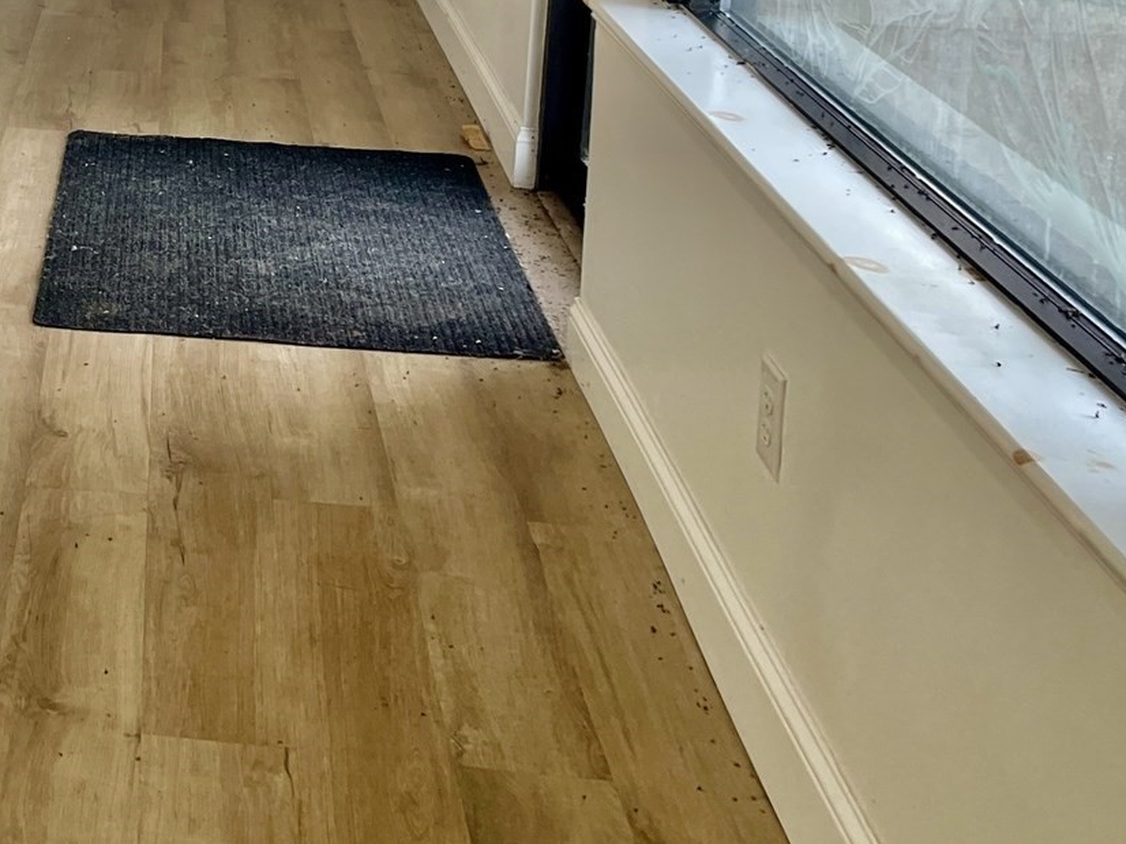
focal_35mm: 62
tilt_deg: -7.7
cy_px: -143
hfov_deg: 29.0
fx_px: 2016
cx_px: -27
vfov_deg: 22.0
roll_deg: -1.7
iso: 80
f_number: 1.6
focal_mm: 5.1
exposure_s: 1/120
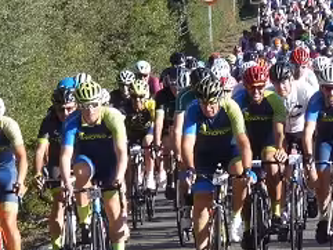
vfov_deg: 3.8
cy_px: 55
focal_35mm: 395
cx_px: 242
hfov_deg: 5.0
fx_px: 3802
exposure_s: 1/320
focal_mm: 18.7
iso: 125
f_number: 5
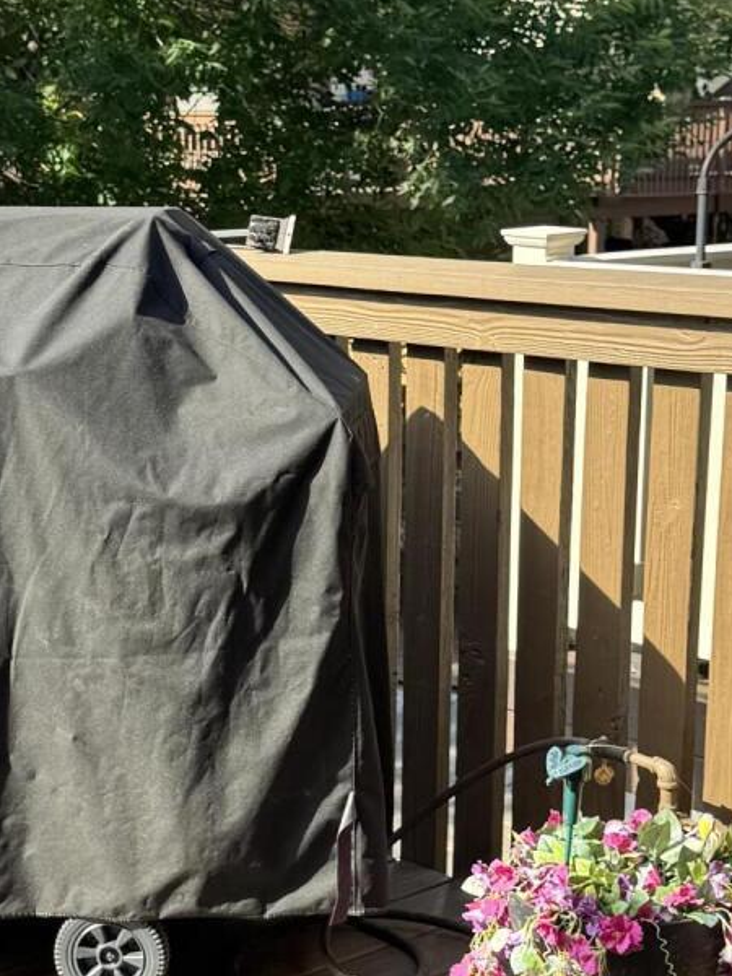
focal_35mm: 80
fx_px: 2256
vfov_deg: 24.3
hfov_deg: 18.4
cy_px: 626
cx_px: 218
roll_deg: +0.7
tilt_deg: -13.5
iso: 80
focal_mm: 6.76
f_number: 1.78
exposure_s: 1/782
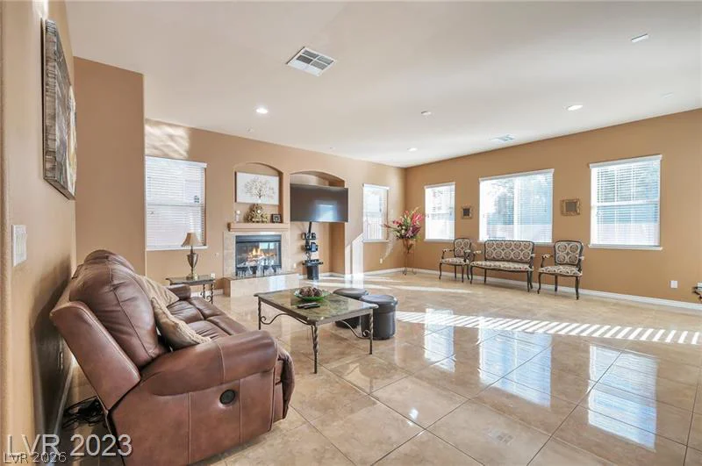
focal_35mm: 16
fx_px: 312
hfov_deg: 96.8
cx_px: 351
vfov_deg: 73.6
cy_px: 233
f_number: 9
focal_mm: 16
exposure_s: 1/25
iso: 400
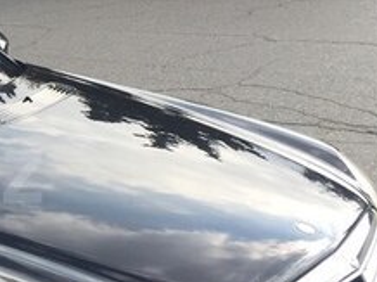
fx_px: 957
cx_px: -135
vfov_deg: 16.7
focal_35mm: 88
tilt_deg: -15.3
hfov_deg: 20.1
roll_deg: +2.8
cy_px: 177
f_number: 2.2
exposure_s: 1/964
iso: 32
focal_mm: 4.15
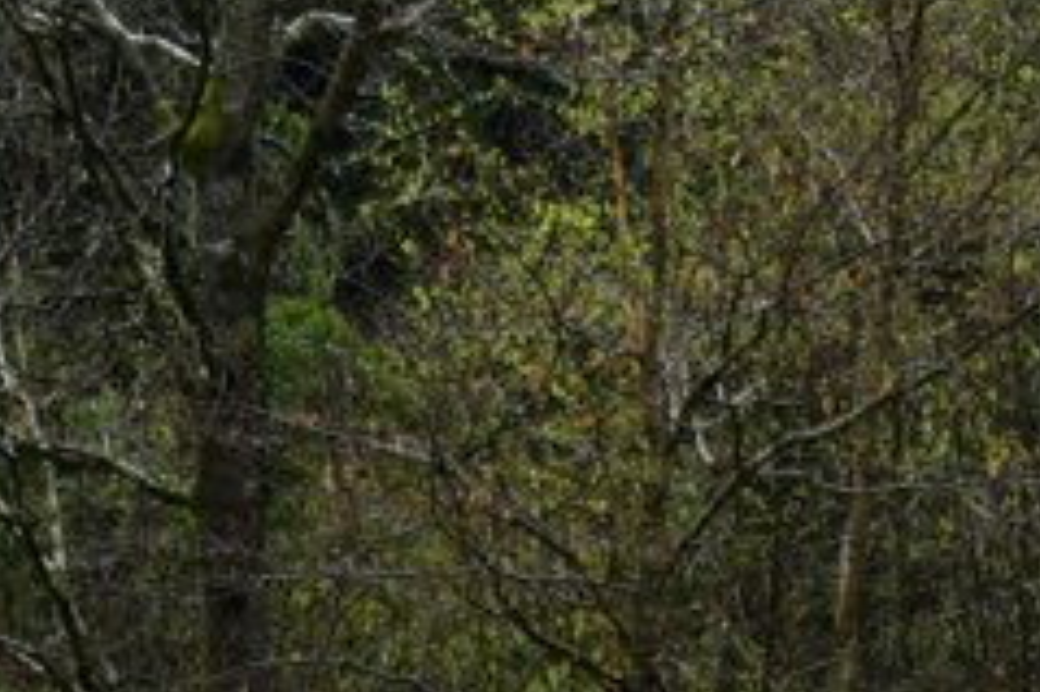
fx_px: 6091
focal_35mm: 211
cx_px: 918
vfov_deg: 6.1
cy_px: 1969
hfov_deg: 9.7
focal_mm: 36
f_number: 8
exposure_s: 1/400
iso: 500
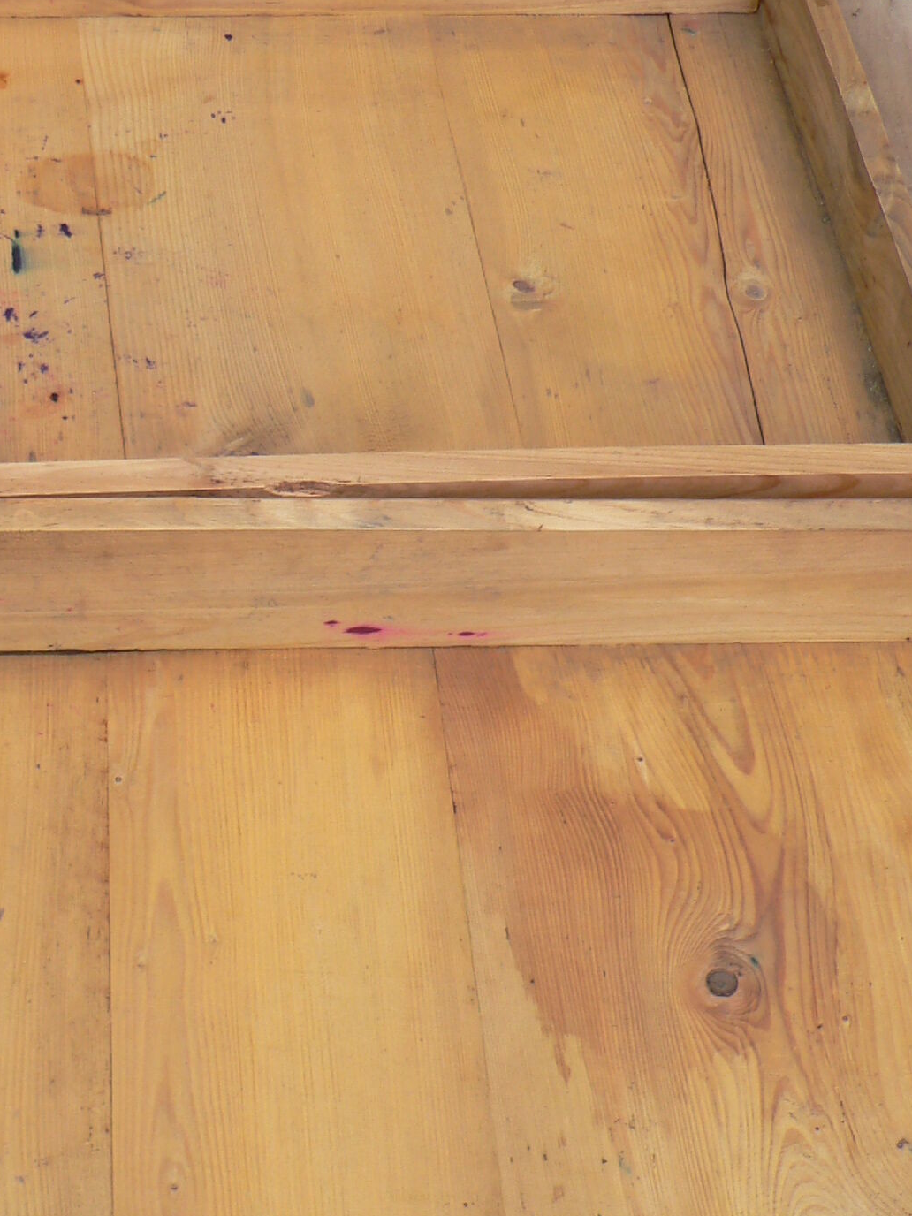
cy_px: 713
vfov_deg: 28.9
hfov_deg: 21.6
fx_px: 2354
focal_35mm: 67
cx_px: 174
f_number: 2.8
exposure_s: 1/400
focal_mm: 6
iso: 80
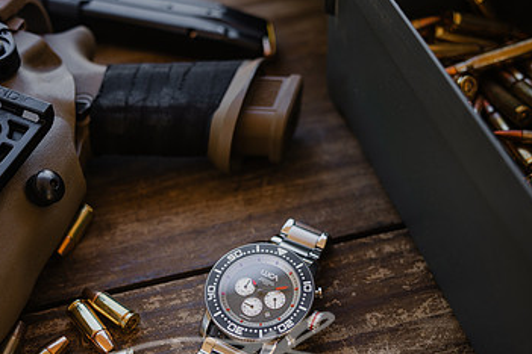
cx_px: 247
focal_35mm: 43
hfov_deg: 45.4
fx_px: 635
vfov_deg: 31.0
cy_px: 226
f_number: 2.8
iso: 100
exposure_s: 1/125
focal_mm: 26
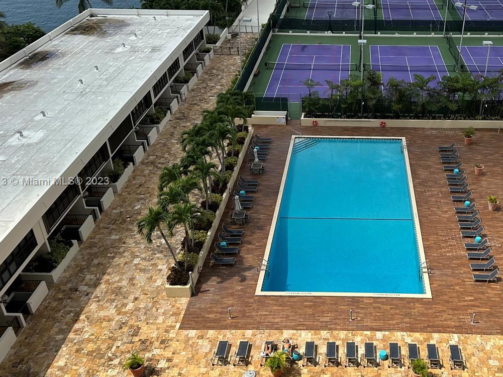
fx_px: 552
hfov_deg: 47.9
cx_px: 348
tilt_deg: -31.1
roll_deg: +0.2
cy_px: 182
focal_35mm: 38
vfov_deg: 37.7
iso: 80
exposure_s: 1/4762
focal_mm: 6.86
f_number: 1.78
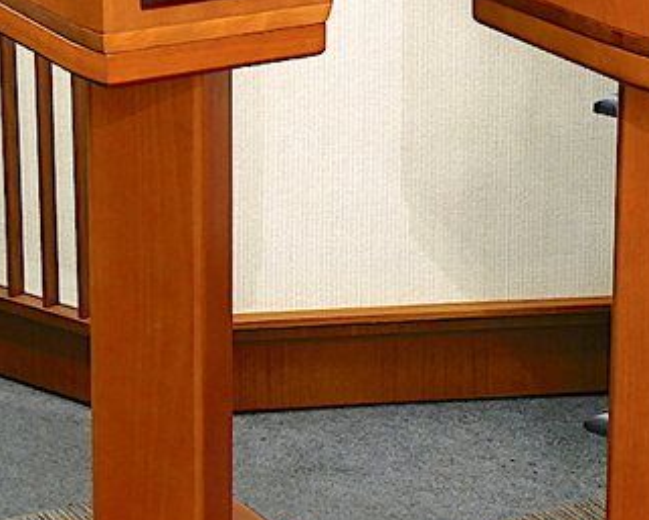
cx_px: 416
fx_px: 2805
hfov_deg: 13.2
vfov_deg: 10.6
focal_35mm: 146
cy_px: 140
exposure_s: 1/3.2
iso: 100
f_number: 4.1
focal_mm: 9
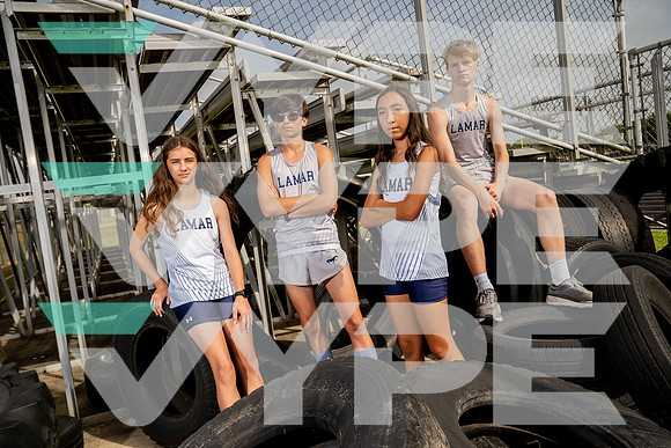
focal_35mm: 30
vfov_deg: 43.6
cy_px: 224
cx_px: 336
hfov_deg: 61.9
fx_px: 559
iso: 100
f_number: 8
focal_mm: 30
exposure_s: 1/250
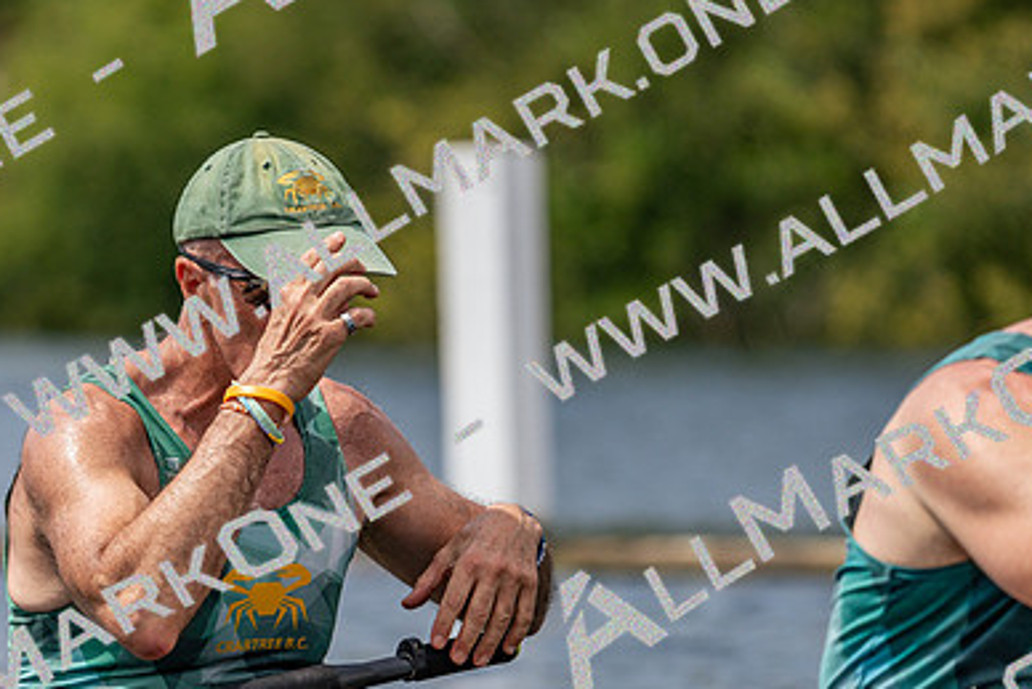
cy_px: 446
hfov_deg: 4.3
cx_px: 332
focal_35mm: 484
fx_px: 13879
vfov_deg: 2.8
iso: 200
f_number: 6.3
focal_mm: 324
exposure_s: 1/1600
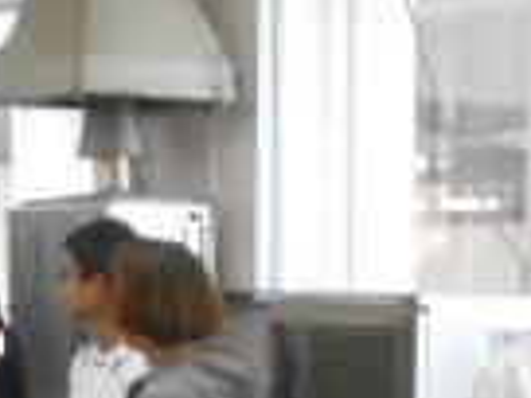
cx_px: 410
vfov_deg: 9.9
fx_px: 2163
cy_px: 741
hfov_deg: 13.9
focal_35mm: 141
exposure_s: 1/200
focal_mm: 5.1
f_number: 3.4
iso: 800
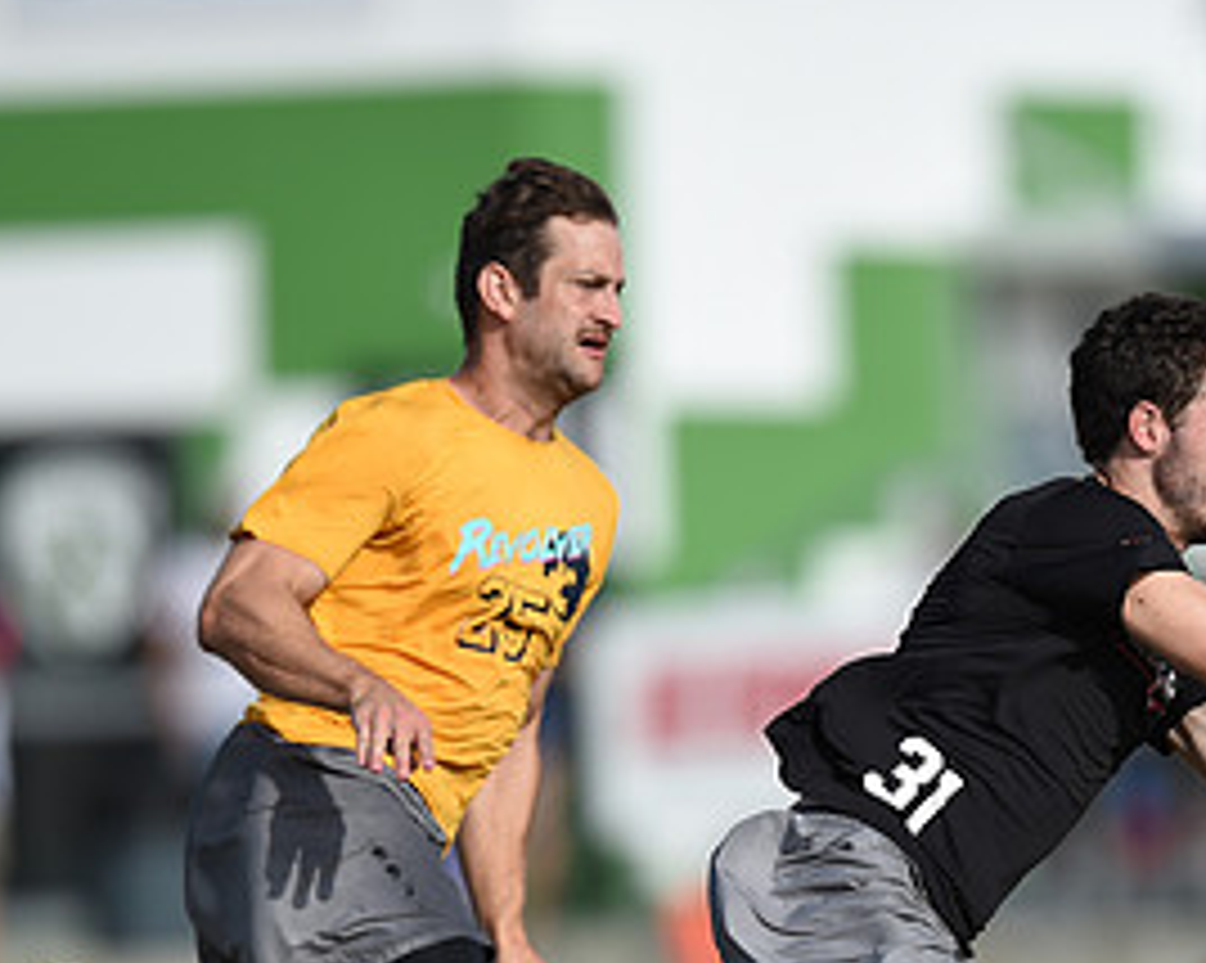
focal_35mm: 813
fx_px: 28997
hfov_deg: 2.4
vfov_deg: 1.9
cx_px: 788
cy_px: 837
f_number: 3.2
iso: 100
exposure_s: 1/2500
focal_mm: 400
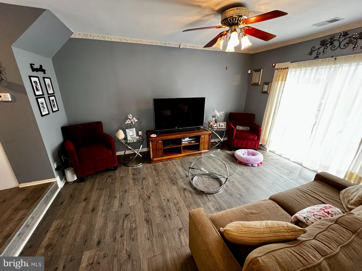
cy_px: 136
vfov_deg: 89.9
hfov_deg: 106.2
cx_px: 181
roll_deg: -0.4
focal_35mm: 13
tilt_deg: -20.5
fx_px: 136
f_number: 1.8
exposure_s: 1/60
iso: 400
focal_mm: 1.57
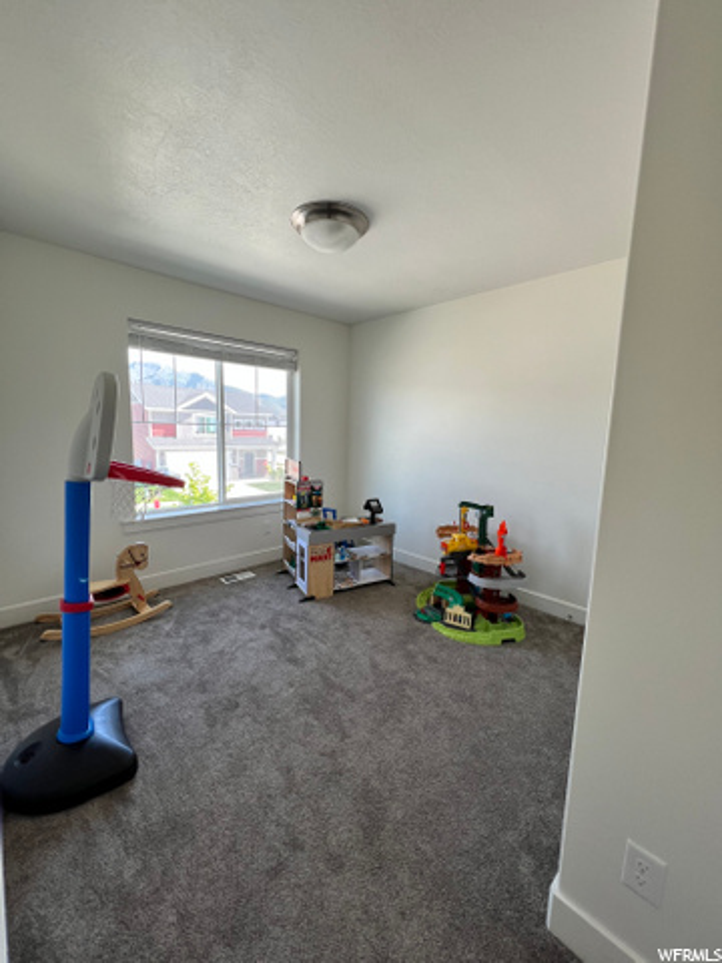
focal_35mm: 13
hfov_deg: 89.9
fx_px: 362
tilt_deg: -7.6
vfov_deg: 106.2
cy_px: 482
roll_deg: -2.0
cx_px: 361
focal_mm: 1.57
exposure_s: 1/120
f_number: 1.8
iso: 50
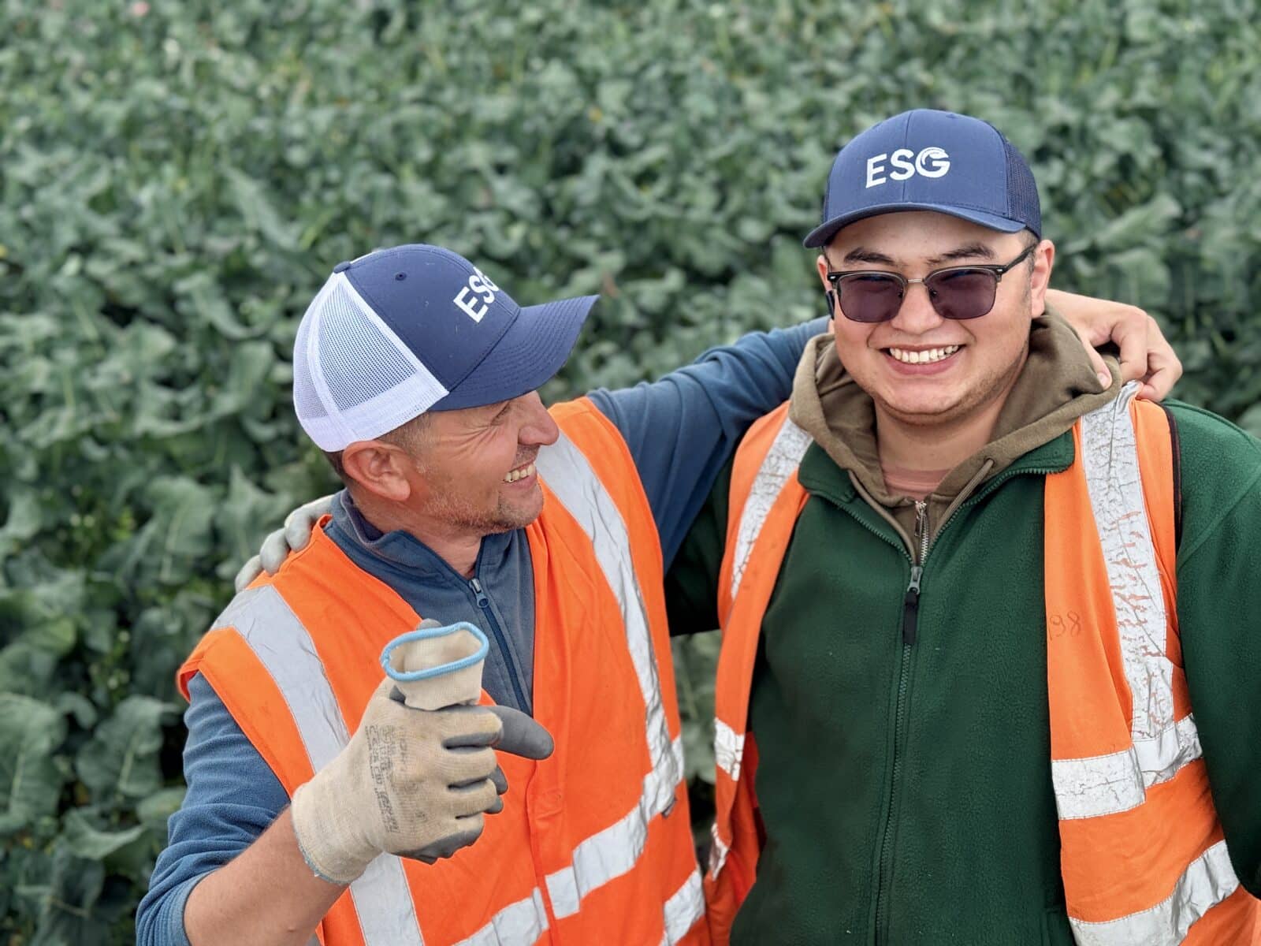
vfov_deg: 30.3
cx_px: 630
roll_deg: +4.5
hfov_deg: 39.7
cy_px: 473
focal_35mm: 48
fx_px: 1749
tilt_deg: -22.6
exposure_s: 1/2033
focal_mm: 6.76
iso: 64
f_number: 1.78
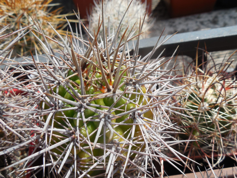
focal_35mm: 31
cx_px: 118
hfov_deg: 58.4
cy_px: 89
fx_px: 212
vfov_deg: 45.4
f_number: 3.6
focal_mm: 5.6
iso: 125
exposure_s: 1/800
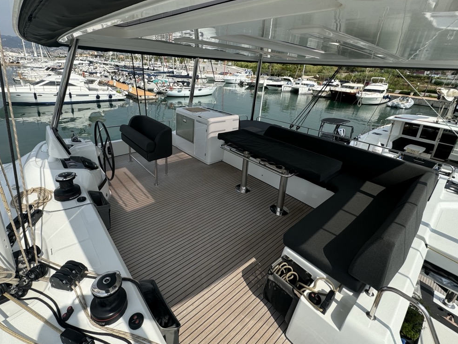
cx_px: 216
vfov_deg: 74.0
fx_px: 225
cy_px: 140
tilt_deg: -18.2
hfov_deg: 90.9
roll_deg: -2.9
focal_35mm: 17
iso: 50
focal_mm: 2.22
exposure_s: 1/1748
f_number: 2.2
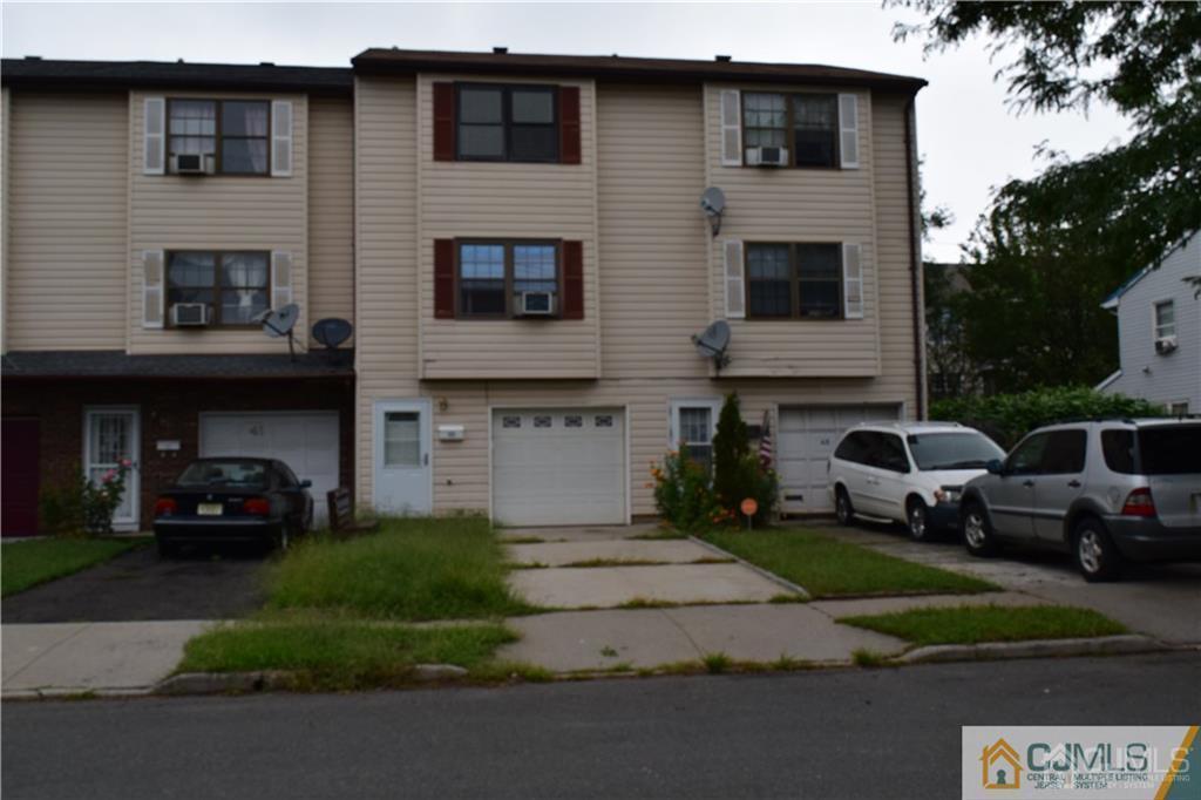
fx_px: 1151
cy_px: 400
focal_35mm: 34
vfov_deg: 38.3
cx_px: 600
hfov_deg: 55.1
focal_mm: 23
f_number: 10
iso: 400
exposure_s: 1/250
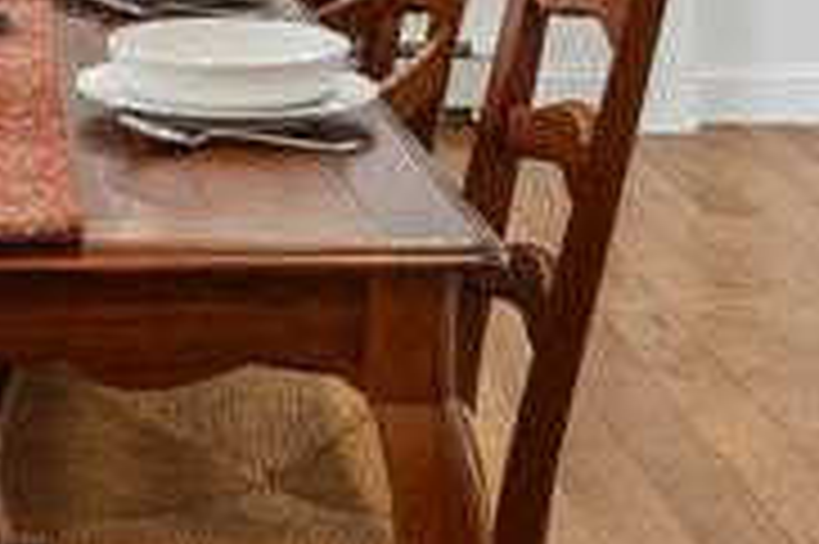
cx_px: 248
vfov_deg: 13.9
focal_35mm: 90
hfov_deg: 22.5
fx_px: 2046
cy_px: -346
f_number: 8
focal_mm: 16
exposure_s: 1/15
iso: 400
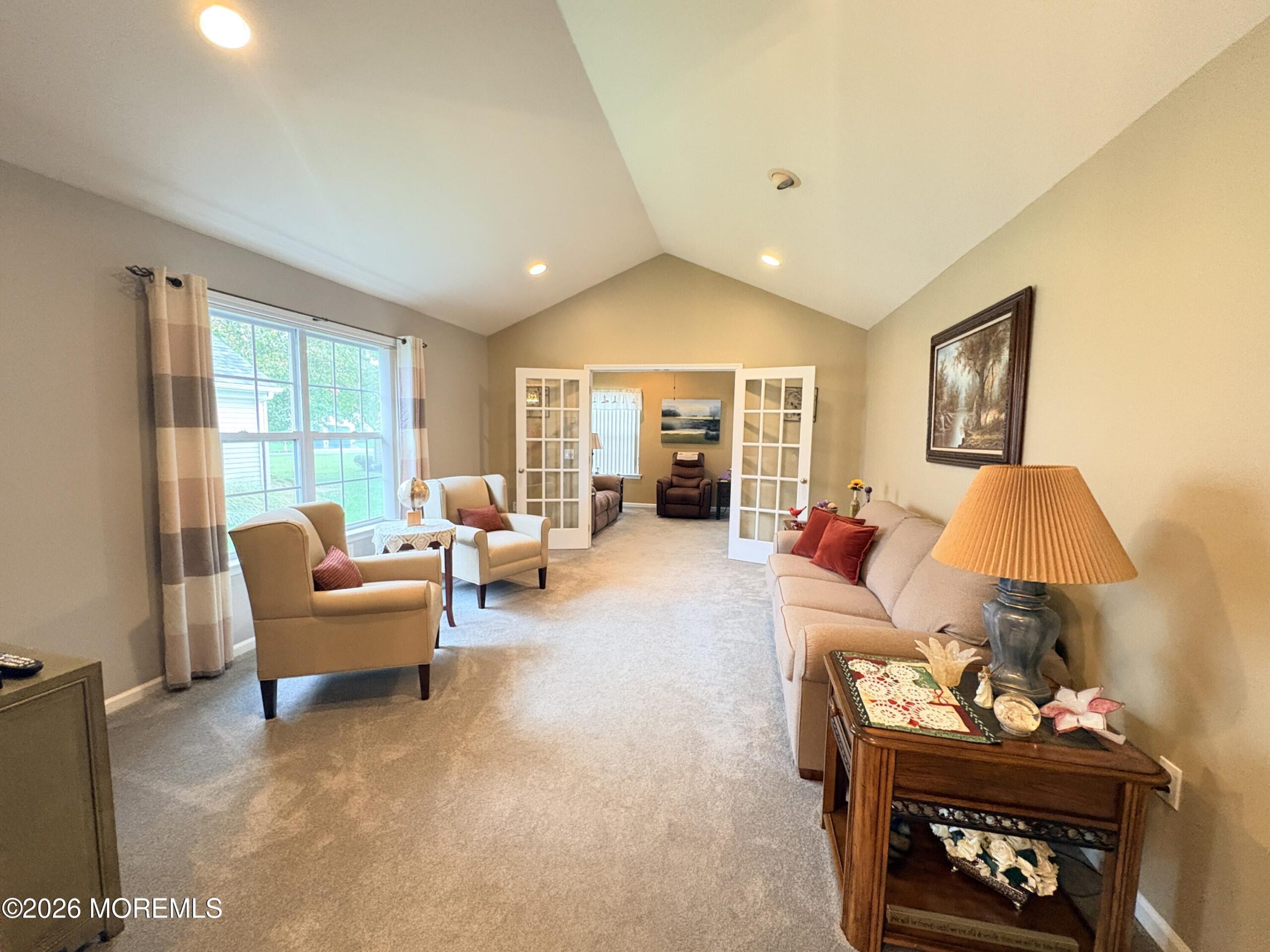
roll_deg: -0.7
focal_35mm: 14
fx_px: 514
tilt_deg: -5.8
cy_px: 476
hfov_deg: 102.1
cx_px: 635
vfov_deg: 85.7
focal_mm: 2.22
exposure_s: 1/60
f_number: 2.2
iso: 640
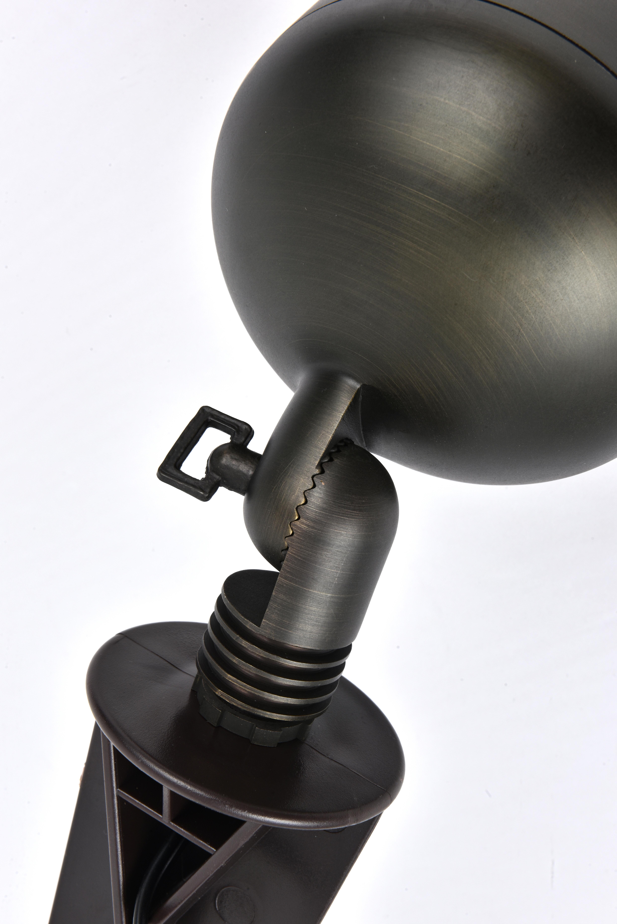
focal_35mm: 70
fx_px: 1798
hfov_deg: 19.5
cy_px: 462
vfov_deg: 28.8
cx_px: 308
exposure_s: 1/100
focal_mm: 70
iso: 125
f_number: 22
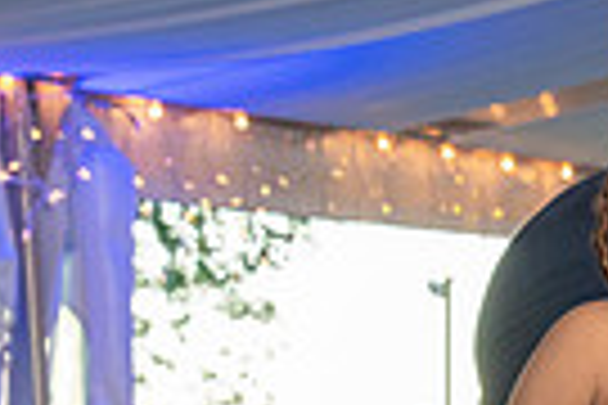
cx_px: 1384
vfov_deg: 5.6
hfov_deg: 7.9
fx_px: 4104
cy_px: 446
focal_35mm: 243
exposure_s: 1/200
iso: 2000
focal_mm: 52
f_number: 5.6
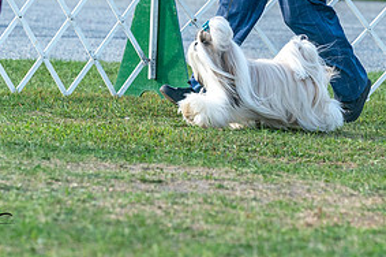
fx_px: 5269
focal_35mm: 492
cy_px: -49
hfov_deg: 4.2
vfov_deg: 2.8
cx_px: 263
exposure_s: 1/2000
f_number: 5
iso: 1600
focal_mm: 200
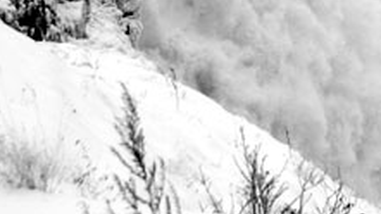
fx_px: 1666
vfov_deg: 7.3
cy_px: -67
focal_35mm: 165
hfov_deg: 12.8
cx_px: 410
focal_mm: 40
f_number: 5.6
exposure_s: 1/350
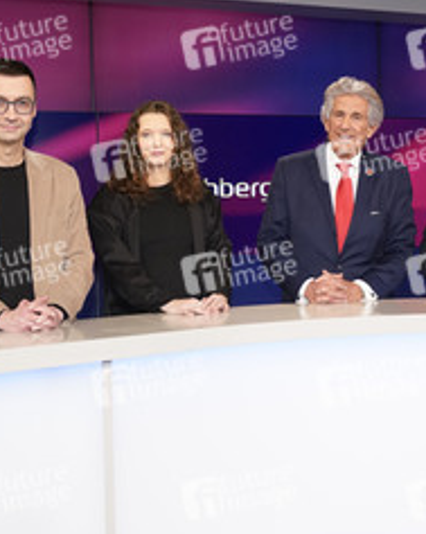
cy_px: 212
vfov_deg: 37.2
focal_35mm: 50
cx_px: 405
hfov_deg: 28.7
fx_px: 790
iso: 2000
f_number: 5
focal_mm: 28
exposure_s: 1/125
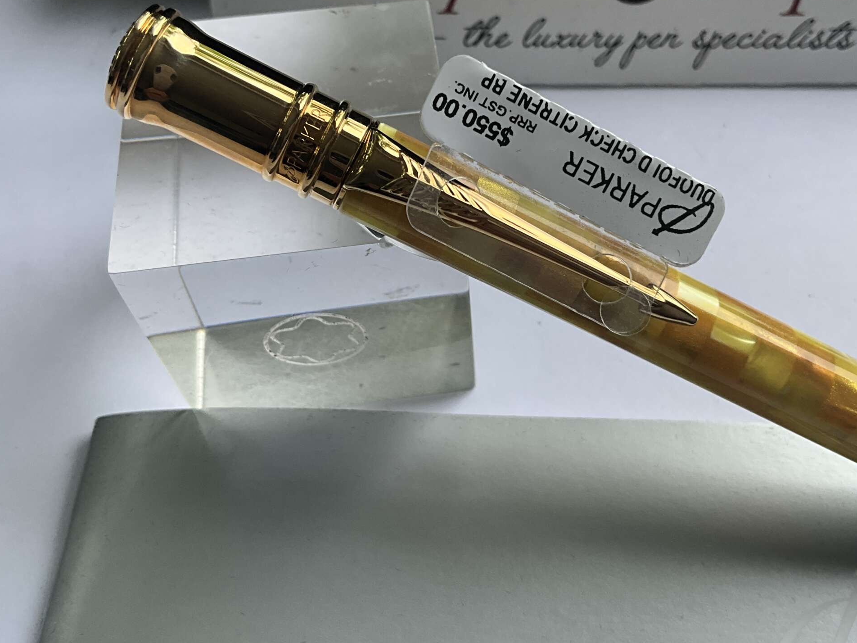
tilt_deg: -55.7
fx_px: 966
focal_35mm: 39
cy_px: 232
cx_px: 487
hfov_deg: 47.7
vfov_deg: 36.6
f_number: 1.8
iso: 25
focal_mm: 3
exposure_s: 1/273
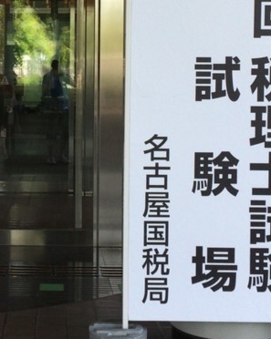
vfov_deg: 24.1
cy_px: 74
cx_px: 36
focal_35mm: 78
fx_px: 783
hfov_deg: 19.3
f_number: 2.2
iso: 32
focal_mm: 4.15
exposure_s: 1/302
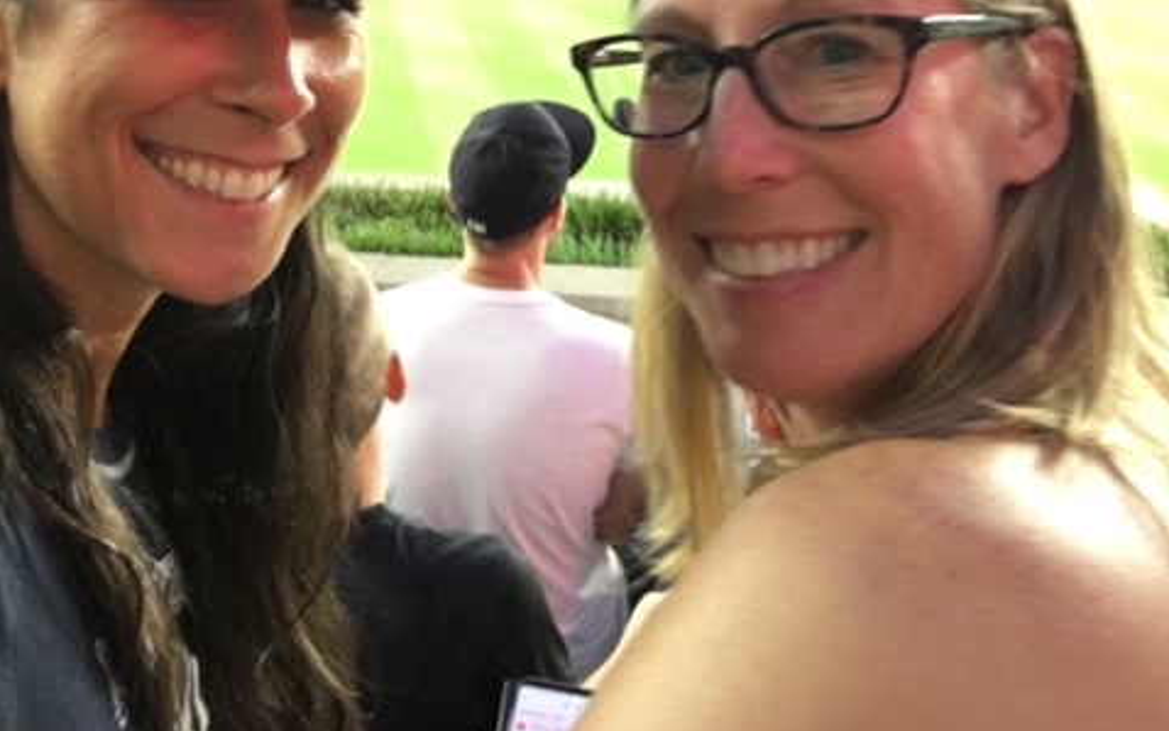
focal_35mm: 44
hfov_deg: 45.3
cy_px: -42
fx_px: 1402
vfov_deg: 27.2
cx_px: 584
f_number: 2.2
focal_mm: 2.65
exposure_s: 1/15
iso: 50
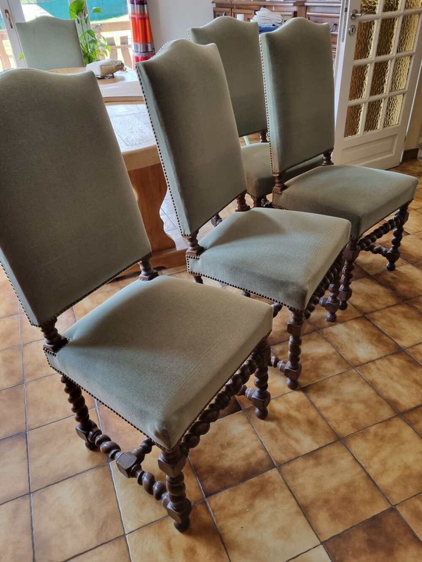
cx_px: 211
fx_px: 423
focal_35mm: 26
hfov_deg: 53.1
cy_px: 281
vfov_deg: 67.3
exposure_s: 1/100
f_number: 1.8
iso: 320
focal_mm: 5.4
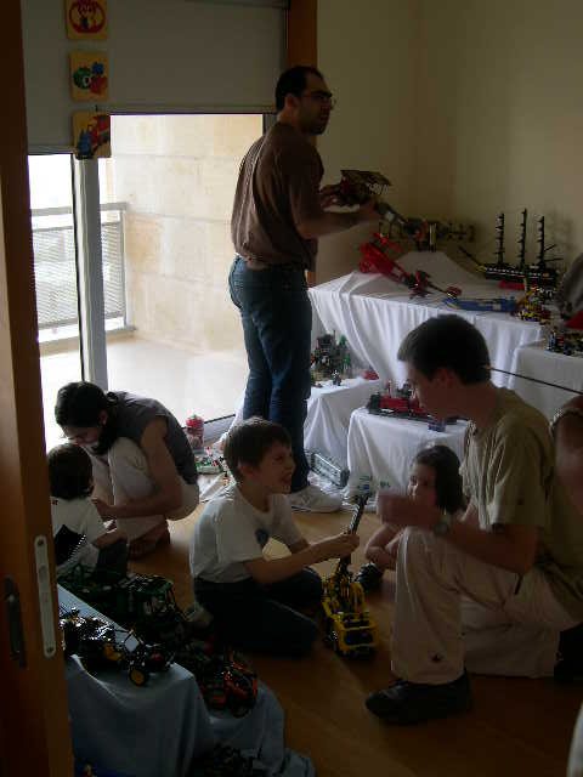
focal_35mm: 42
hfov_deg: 34.3
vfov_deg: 44.8
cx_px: 292
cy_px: 388
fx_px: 943
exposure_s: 1/64.6
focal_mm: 9
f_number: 2.9
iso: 100
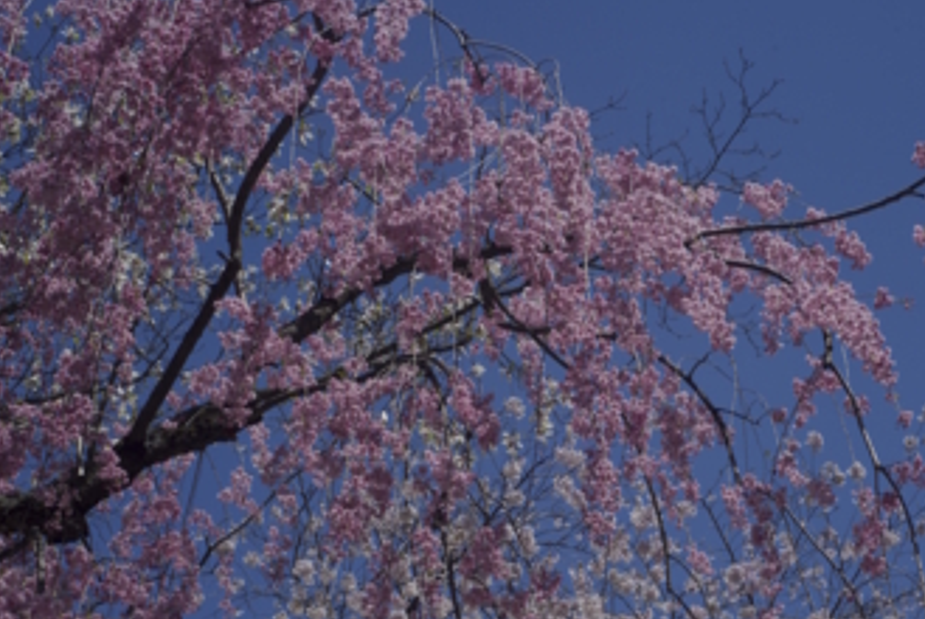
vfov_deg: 17.9
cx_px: 574
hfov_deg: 26.5
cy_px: 442
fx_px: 1954
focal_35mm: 76
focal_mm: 50
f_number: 14
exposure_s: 1/100
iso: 200
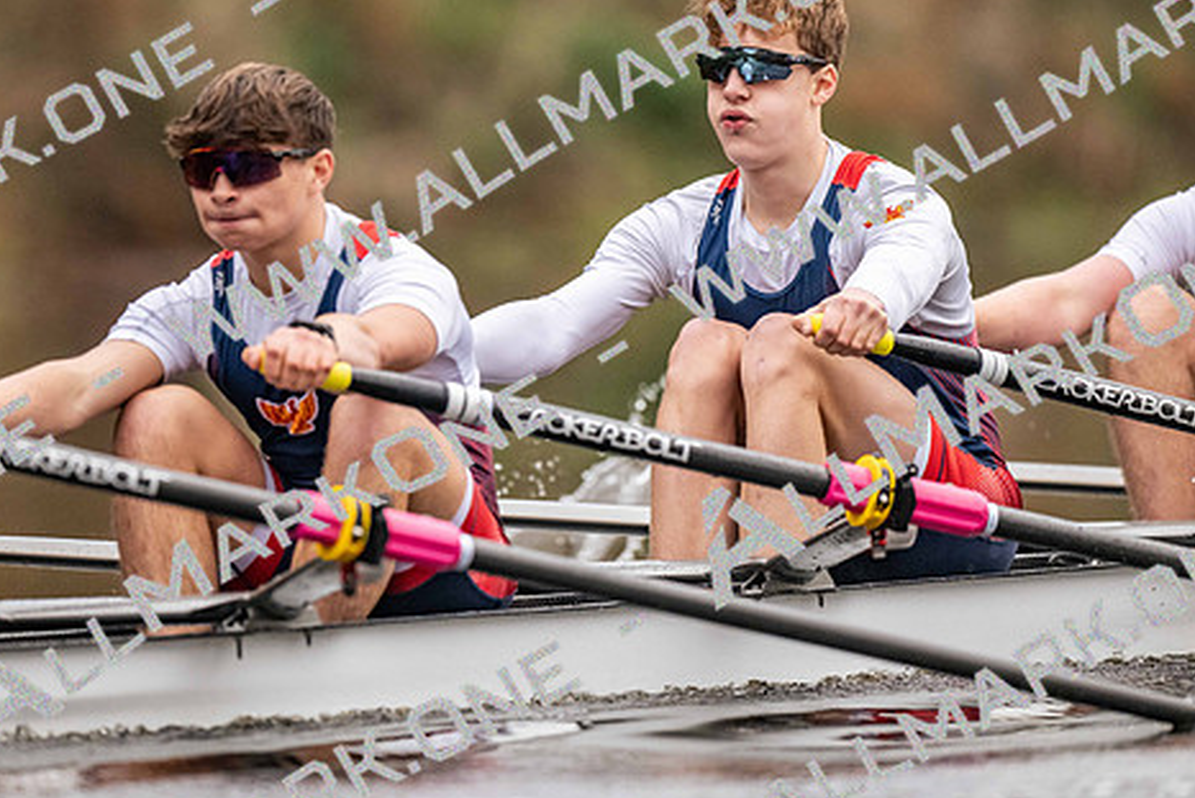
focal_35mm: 746
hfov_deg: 2.8
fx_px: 24769
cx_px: 482
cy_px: 366
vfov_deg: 1.8
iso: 3200
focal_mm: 600
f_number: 4
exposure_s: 1/2500
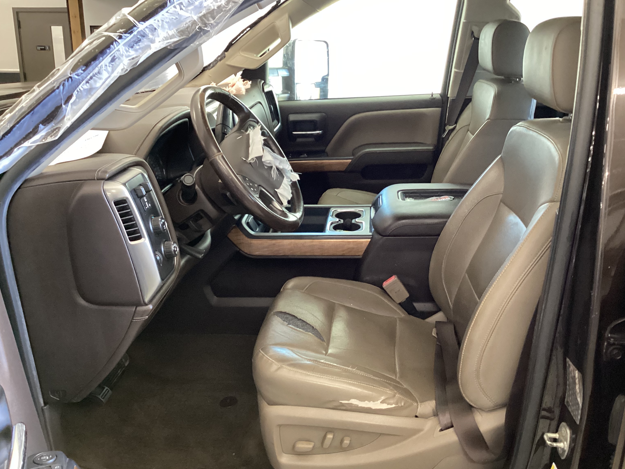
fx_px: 596
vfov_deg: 42.9
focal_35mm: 33
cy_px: 230
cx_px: 321
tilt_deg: -17.7
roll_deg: -0.7
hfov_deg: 55.3
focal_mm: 3.3
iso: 320
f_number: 2.4
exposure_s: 1/40
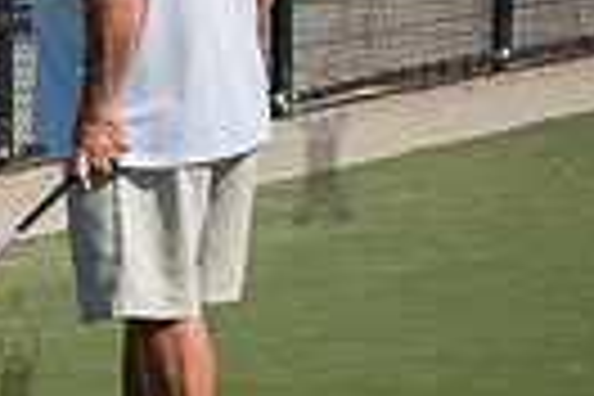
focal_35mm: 335
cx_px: -332
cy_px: 12
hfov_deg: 6.1
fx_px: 5527
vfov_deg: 4.1
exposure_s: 1/800
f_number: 5
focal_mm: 62
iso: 100
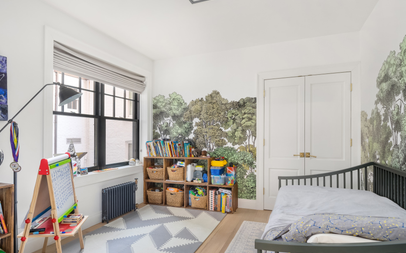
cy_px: 136
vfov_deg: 59.6
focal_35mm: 20
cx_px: 208
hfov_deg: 85.1
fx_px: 221
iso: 1600
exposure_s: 1/50
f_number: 9
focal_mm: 15
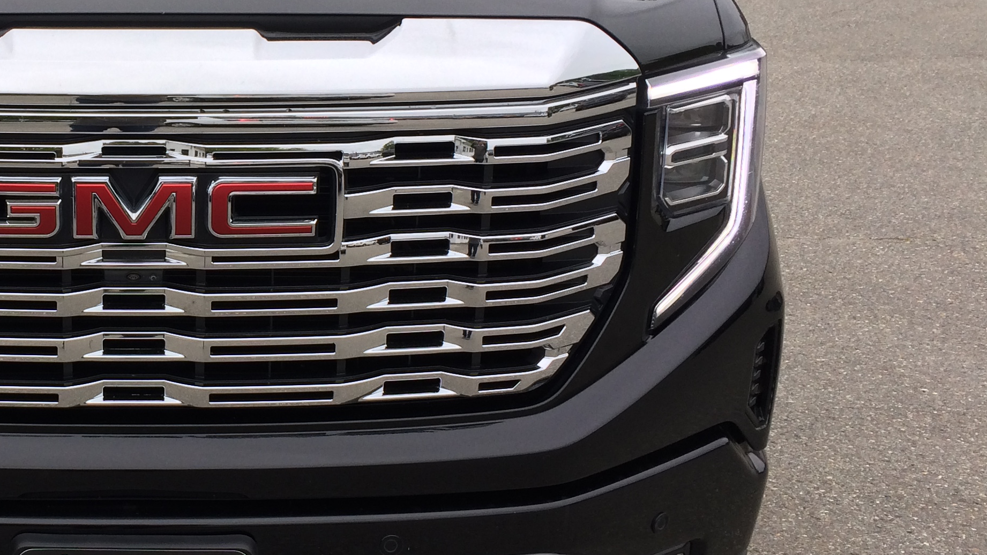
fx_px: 1466
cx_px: 130
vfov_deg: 21.2
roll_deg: -0.3
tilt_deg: -13.3
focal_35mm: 56
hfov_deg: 35.4
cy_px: 126
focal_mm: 4.15
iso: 32
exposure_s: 1/446
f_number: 2.2
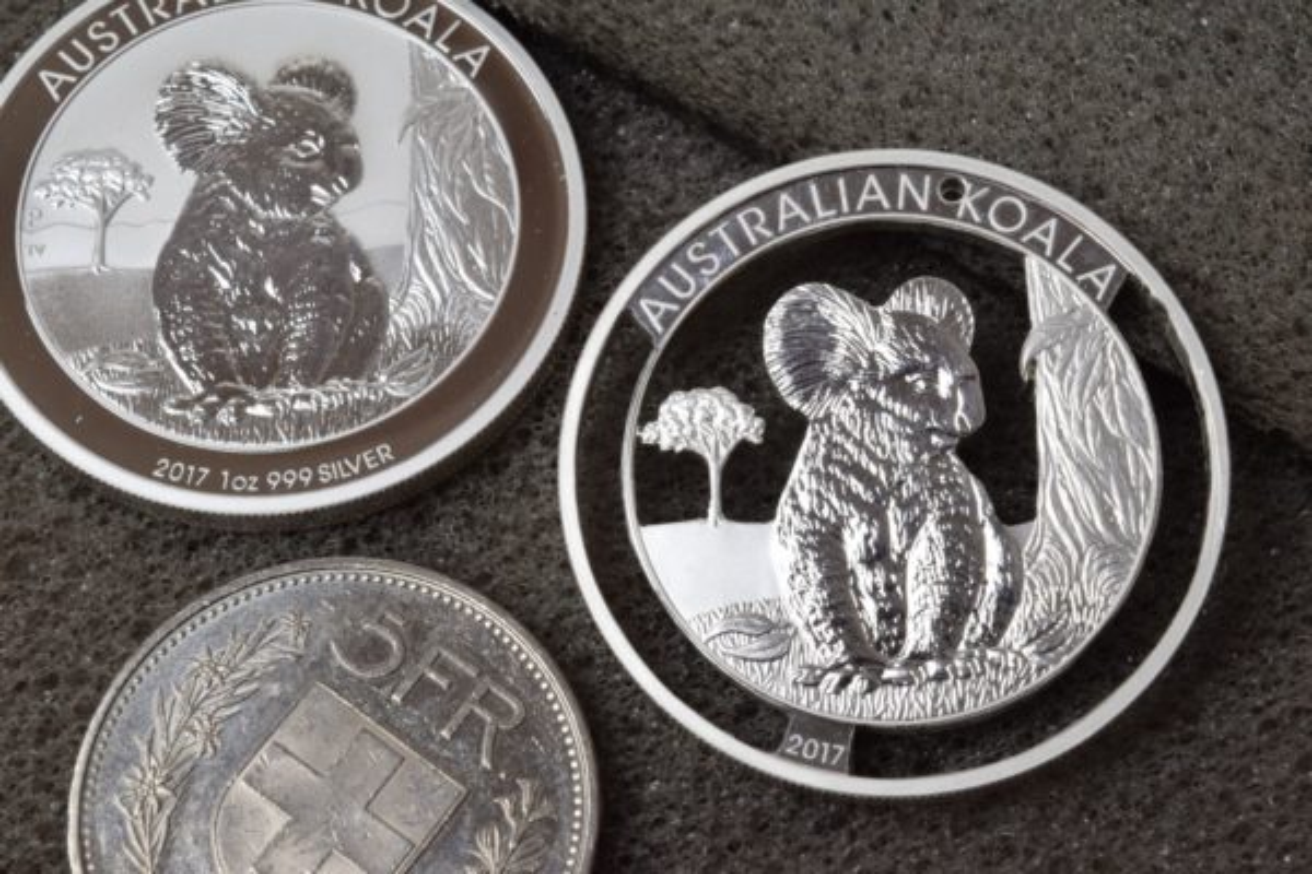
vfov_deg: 16.6
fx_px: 3006
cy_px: 437
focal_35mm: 82
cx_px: 656
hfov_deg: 24.6
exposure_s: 1/10
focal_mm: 55
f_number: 22
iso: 640
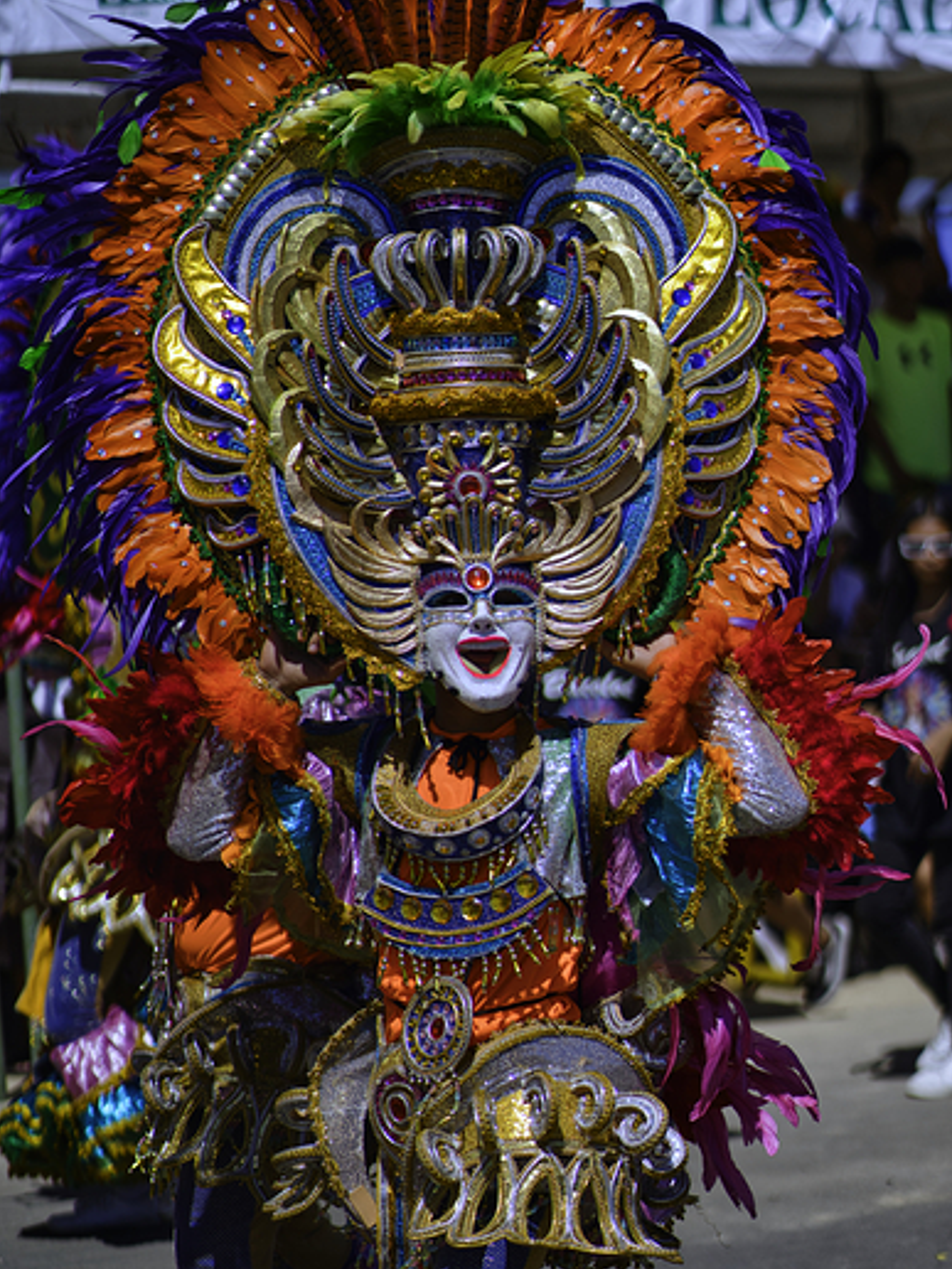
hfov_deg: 15.6
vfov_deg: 20.6
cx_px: 462
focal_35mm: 95
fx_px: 3484
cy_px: 578
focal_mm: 85
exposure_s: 1/8000
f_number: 1.8
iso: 100
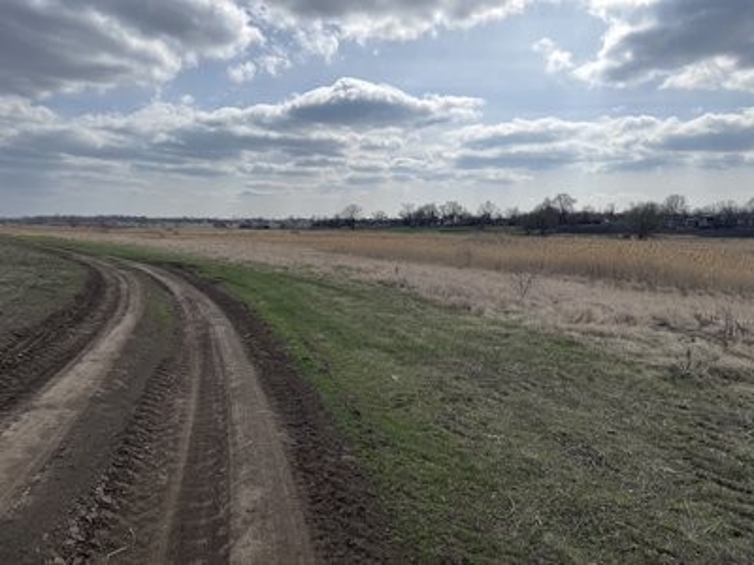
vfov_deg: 53.1
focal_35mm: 26
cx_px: 377
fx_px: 566
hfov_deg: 67.3
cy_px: 282
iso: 32
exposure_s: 1/7813
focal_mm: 4.2
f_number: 1.6
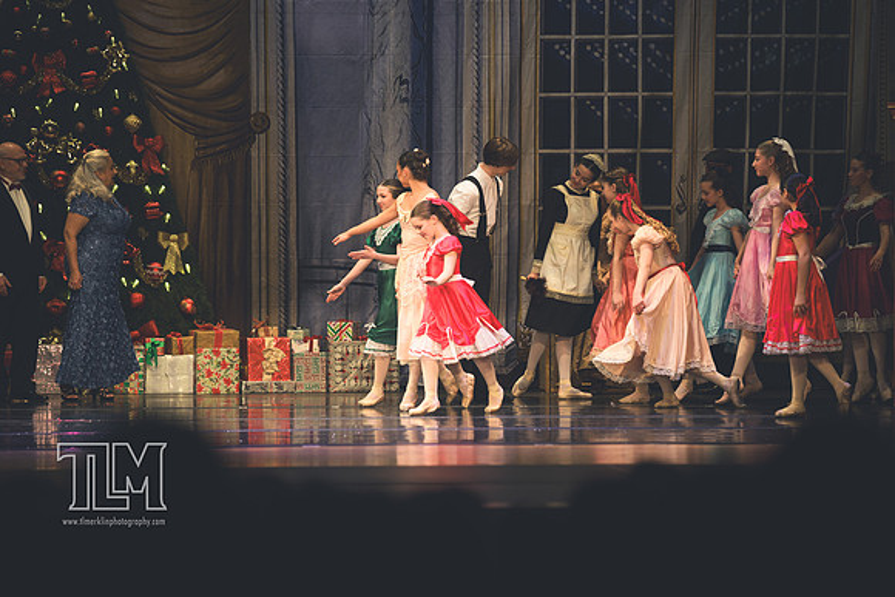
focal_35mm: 200
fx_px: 4973
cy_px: 298
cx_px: 448
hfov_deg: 10.3
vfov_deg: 6.9
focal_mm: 200
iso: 640
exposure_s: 1/400
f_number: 2.8
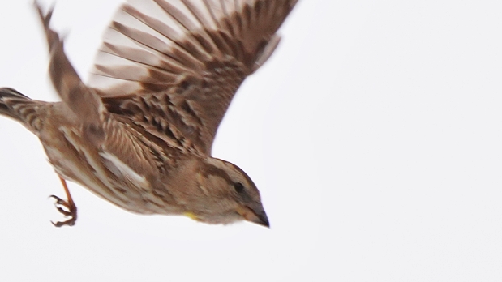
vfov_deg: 1.4
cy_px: 99
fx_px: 11912
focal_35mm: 895
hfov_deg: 2.4
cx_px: 247
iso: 400
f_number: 6.3
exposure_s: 1/2000
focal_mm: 588
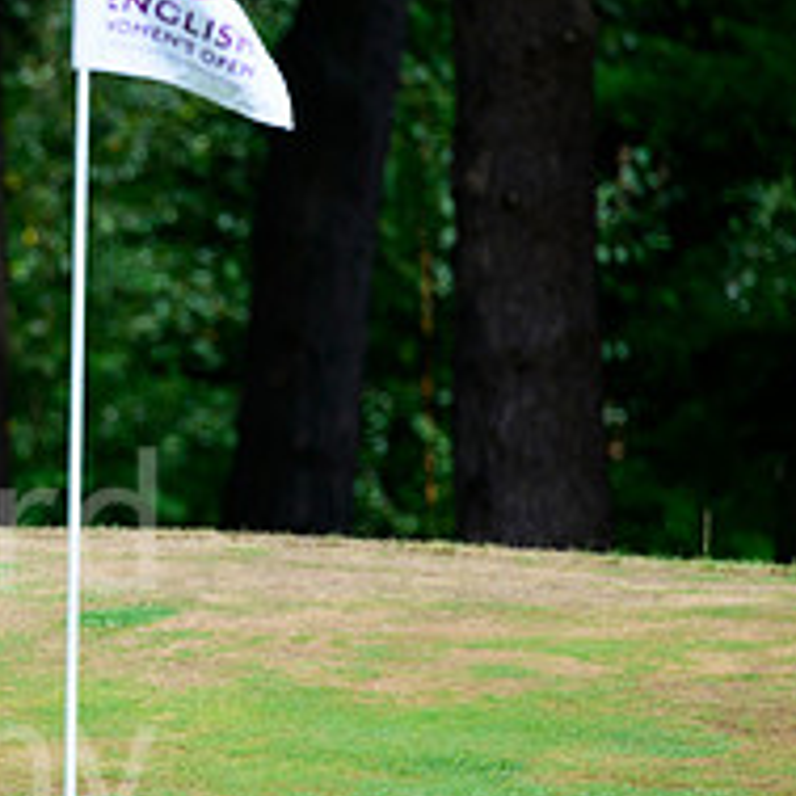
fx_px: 27109
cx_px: -379
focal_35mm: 1042
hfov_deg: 1.7
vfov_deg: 1.7
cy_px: 562
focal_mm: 400
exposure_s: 1/2500
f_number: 6.3
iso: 800
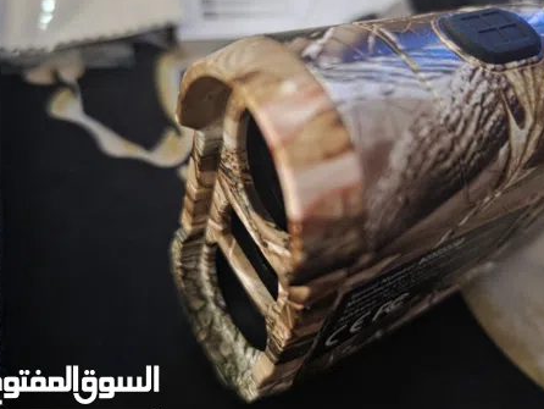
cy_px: 189
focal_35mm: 33
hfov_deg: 54.6
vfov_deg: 43.0
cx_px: 343
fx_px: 519
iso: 2000
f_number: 1.7
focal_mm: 6.3
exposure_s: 1/20
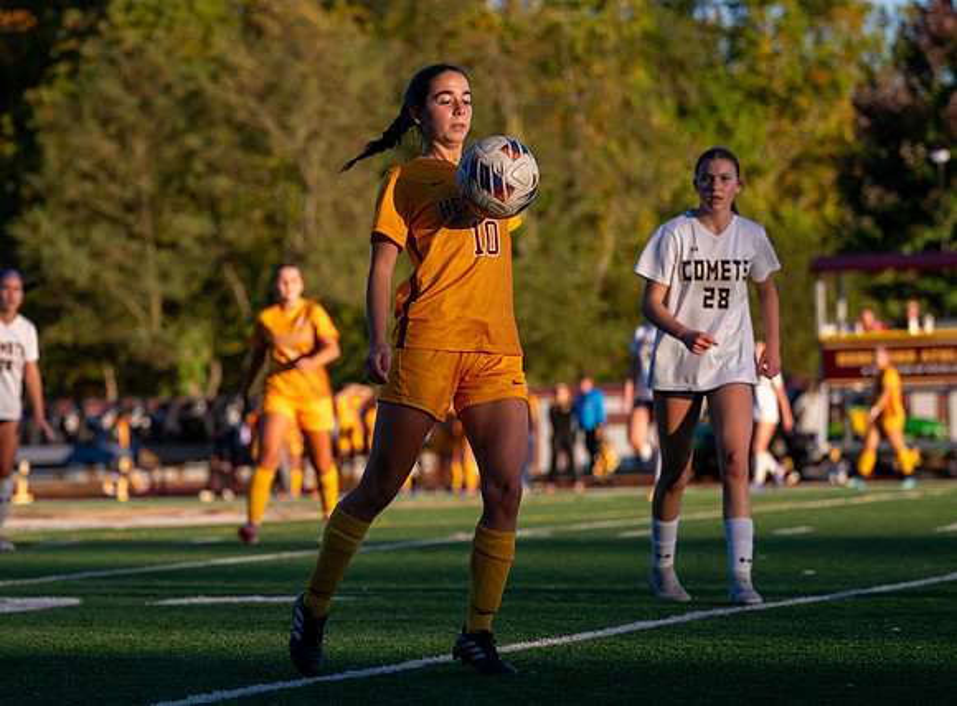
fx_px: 4350
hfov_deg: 12.5
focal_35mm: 158
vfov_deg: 9.3
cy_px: 364
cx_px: 309
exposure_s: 1/3200
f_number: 2.8
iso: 280
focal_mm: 97
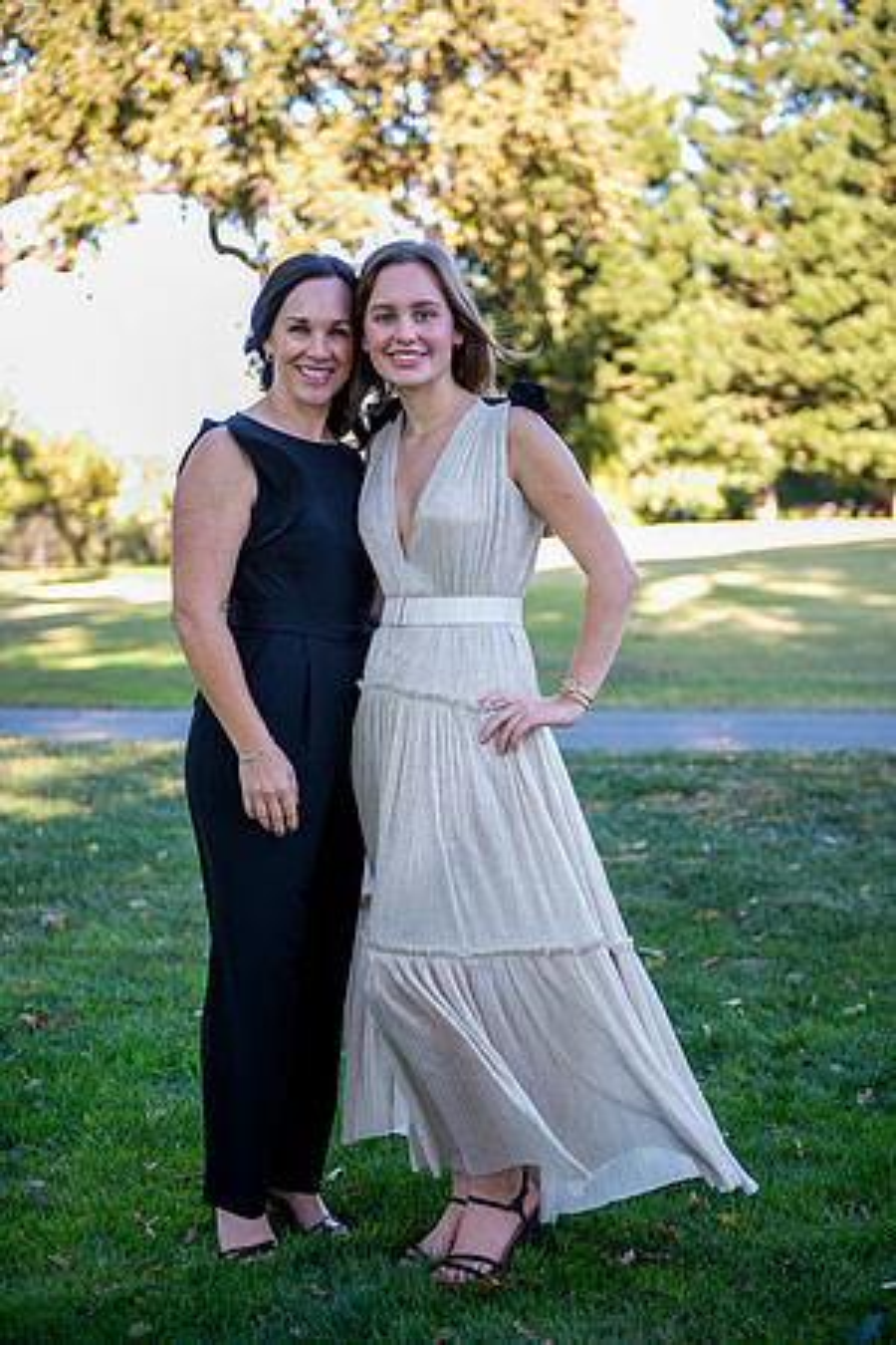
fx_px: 2165
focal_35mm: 58
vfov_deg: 34.5
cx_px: 448
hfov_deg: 23.4
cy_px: 672
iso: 320
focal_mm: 58
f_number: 2.8
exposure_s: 1/320
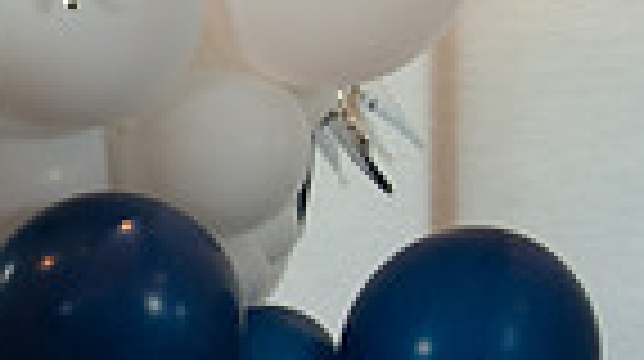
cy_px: 644
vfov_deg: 5.2
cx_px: -542
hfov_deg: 9.0
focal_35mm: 229
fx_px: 3905
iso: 500
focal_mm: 50
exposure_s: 1/400
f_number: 1.2
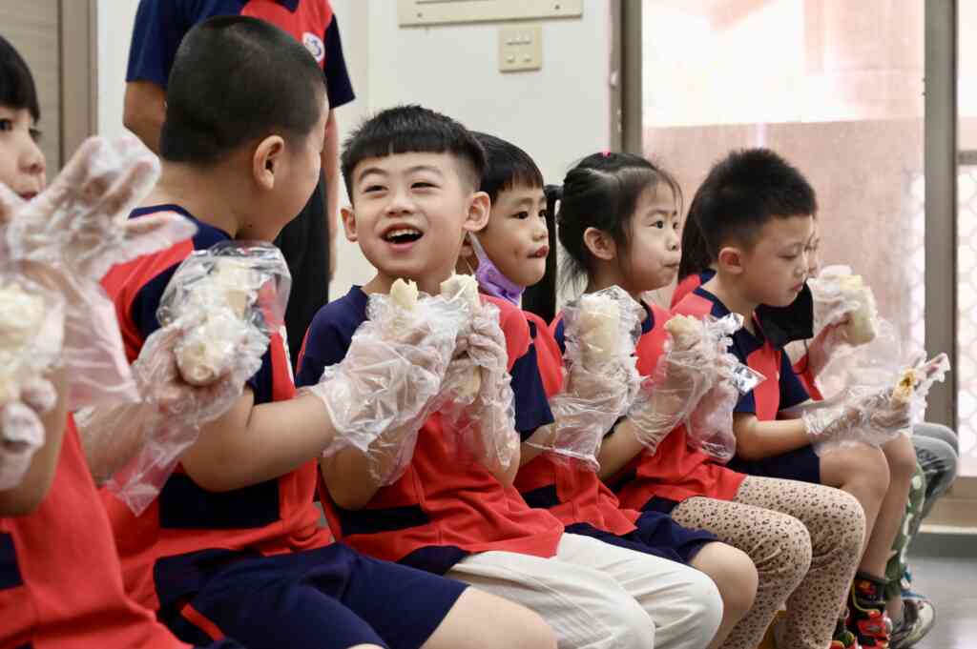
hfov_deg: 28.9
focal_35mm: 70
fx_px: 1898
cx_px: 488
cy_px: 324
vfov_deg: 19.4
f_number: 6.3
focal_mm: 70
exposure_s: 1/80
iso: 2000
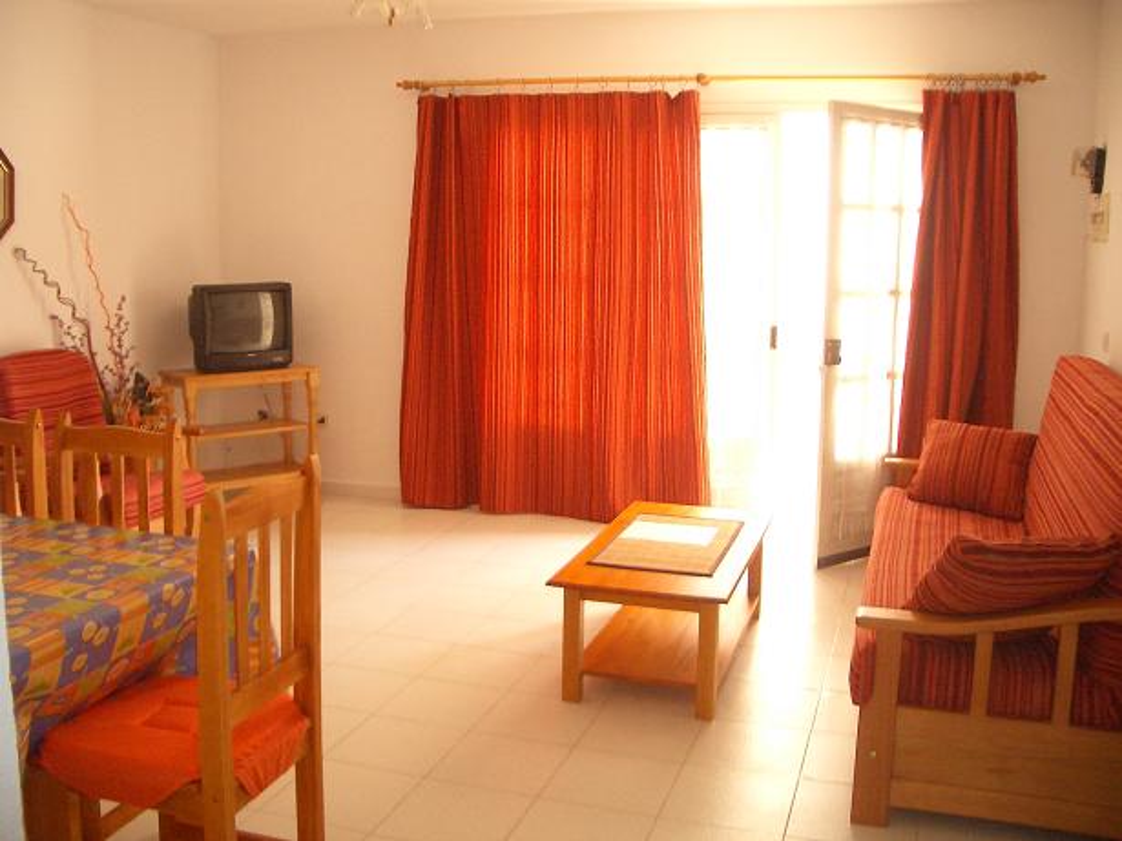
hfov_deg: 52.6
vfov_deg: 40.7
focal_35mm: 35
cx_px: 561
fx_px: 1134
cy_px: 420
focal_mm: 5.8
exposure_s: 1/40
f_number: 2.6
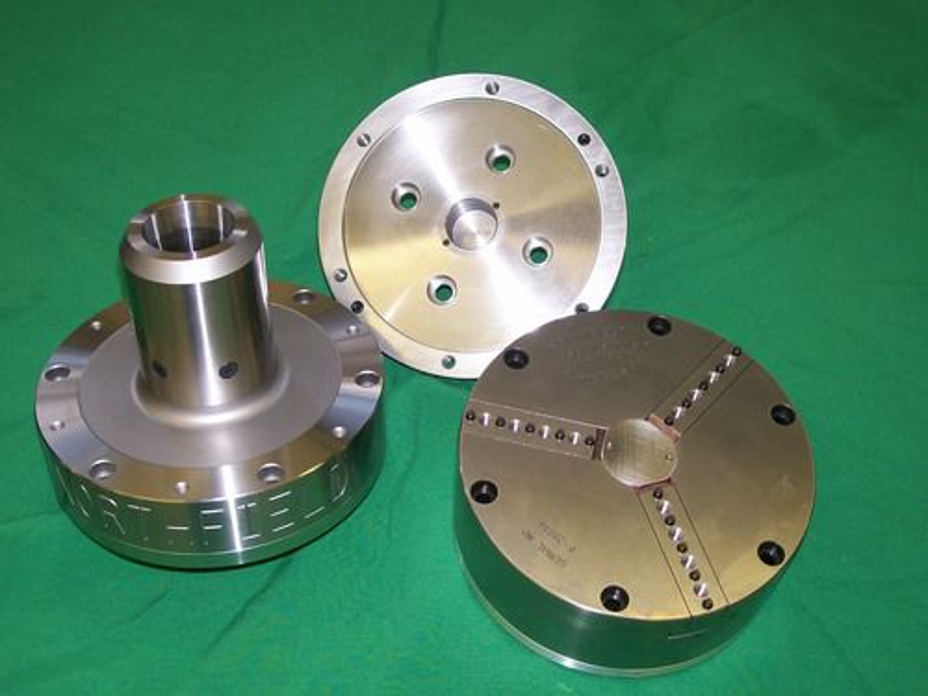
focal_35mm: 45
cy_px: 348
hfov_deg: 42.1
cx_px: 464
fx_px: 1206
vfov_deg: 32.2
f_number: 3
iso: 80
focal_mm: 7.6
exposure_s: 1/73.1
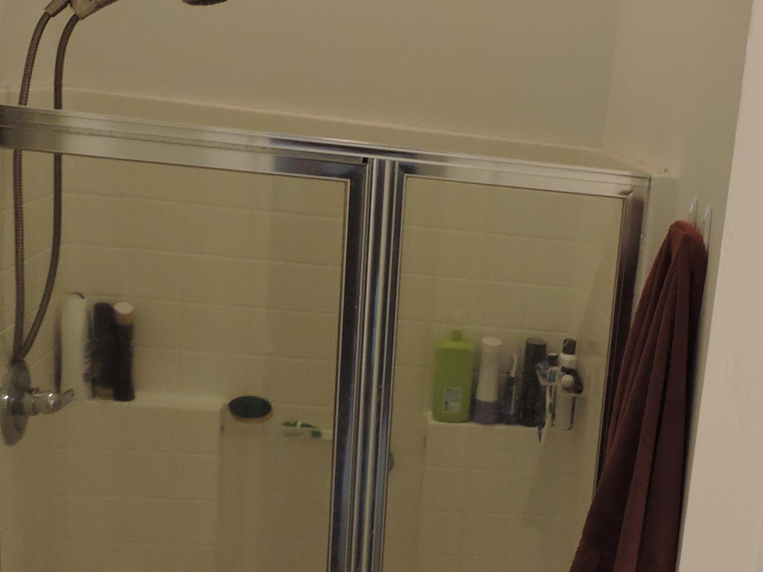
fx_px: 1234
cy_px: 438
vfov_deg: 25.7
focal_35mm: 56
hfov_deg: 32.7
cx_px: 684
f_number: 3.3
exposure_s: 1/30
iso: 200
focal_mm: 4.3
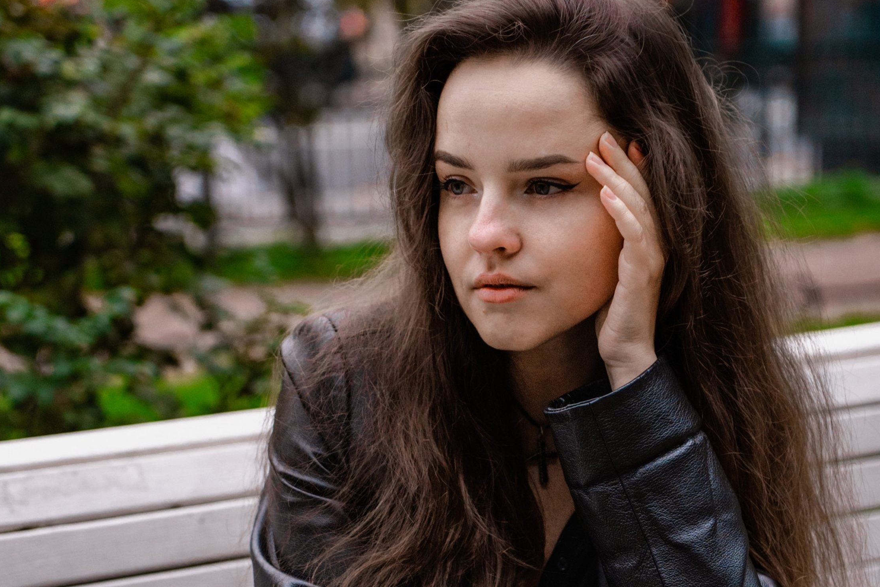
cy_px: 292
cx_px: 462
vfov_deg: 20.3
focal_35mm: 67
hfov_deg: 30.1
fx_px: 1638
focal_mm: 58
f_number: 2.8
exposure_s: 1/320
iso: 1600
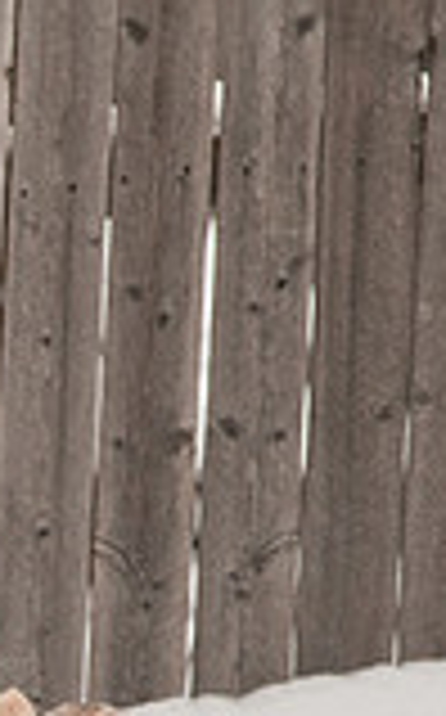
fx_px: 21783
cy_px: 862
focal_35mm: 1117
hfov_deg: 1.2
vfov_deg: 1.9
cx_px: -595
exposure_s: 1/640
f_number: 5.6
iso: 200
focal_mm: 200
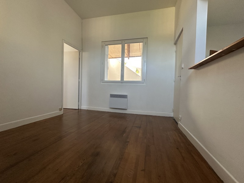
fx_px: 99
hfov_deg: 102.1
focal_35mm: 14
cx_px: 122
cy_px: 92
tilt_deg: -0.2
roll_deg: -1.1
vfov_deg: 85.7
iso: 160
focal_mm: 2.22
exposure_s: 1/99
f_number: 2.2
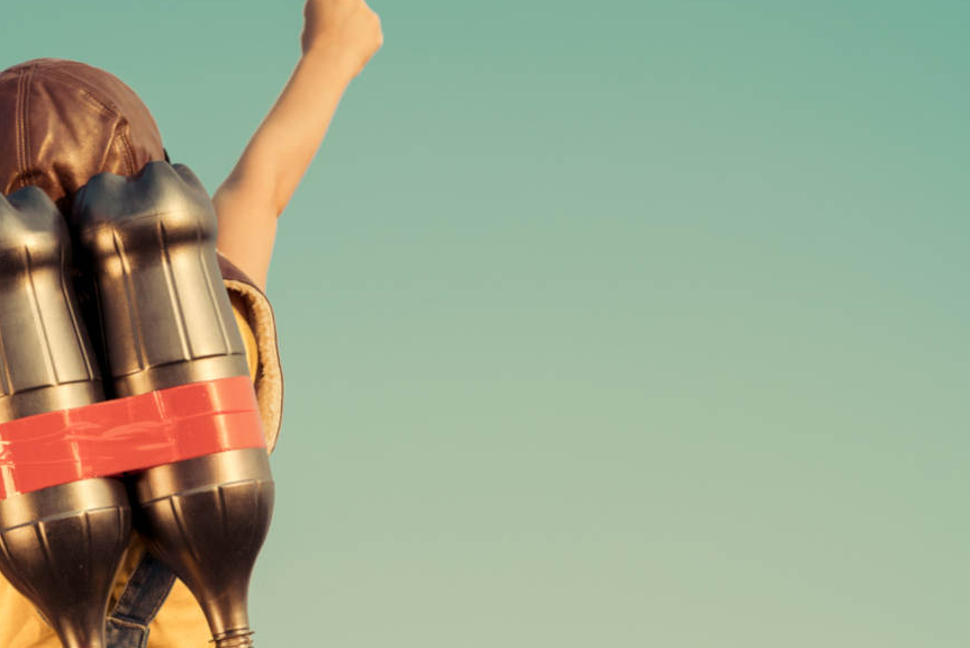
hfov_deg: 10.9
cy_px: 444
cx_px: 357
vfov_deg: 7.3
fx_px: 5094
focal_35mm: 189
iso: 100
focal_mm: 85
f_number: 3.5
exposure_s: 1/800
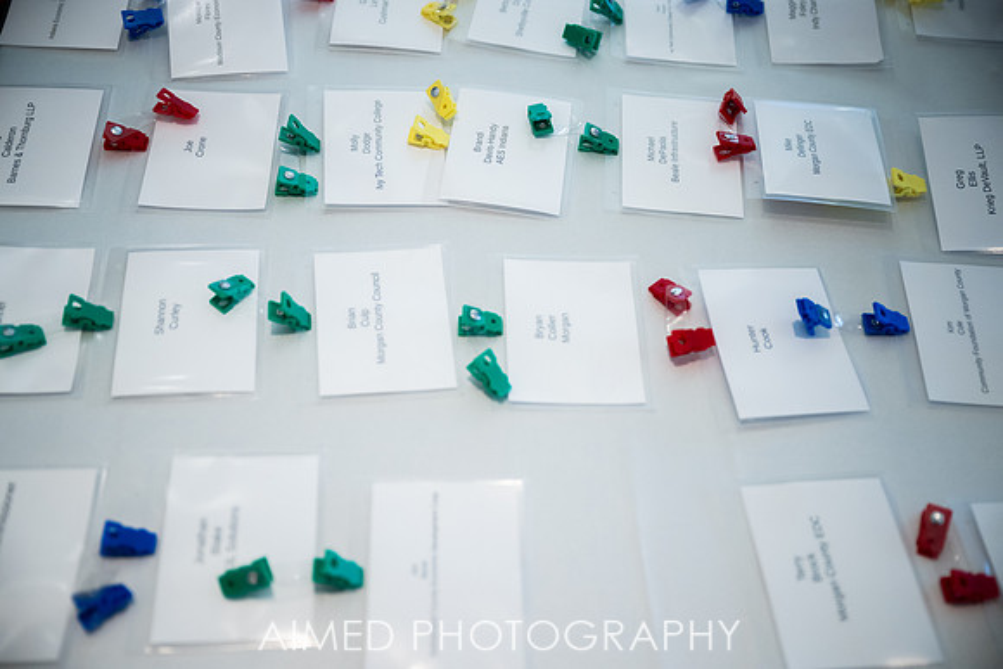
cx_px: 502
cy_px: 334
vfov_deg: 29.9
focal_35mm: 45
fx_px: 1254
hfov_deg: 43.6
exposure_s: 1/200
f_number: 2.8
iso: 1600
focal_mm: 45
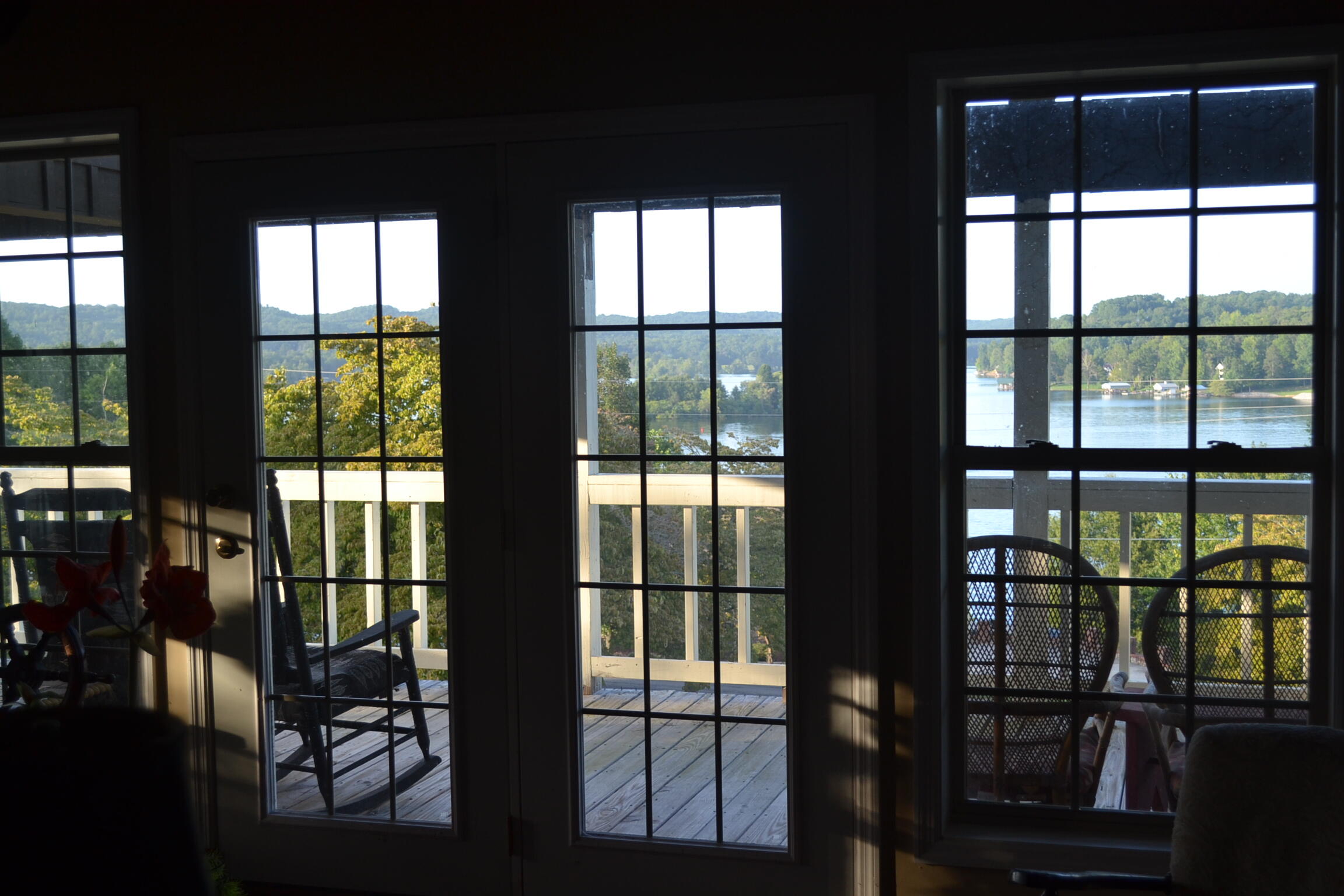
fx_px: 1624
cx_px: 672
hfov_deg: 45.0
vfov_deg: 30.8
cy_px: 448
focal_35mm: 44
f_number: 5.6
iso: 200
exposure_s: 1/125
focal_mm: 29
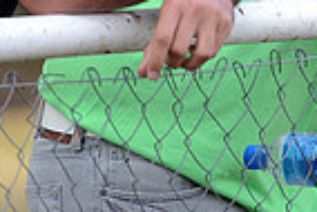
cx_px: 342
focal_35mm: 1105
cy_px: -191
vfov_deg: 1.2
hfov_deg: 1.9
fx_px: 9740
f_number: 4
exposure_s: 1/500
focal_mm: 270
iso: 640
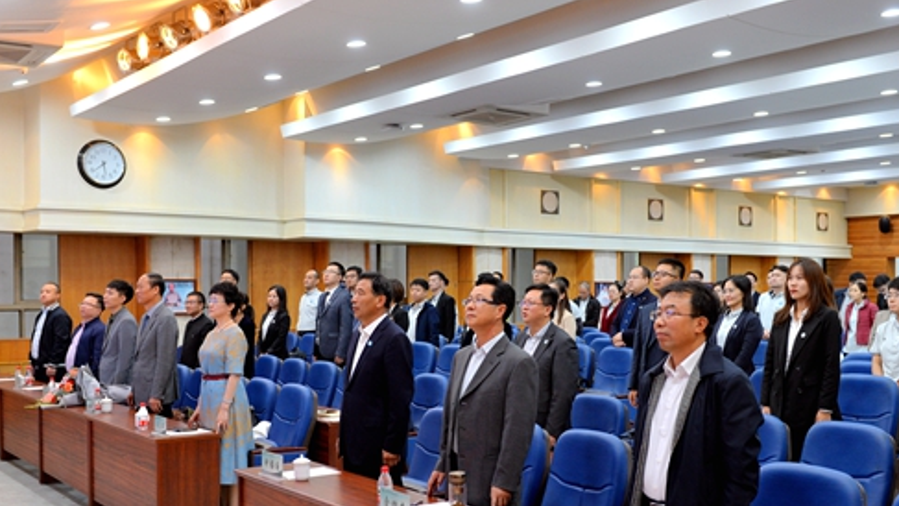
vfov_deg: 29.5
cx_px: 532
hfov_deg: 50.2
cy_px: 329
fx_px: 954
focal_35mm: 40
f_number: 4
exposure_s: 1/60
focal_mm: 31
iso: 800
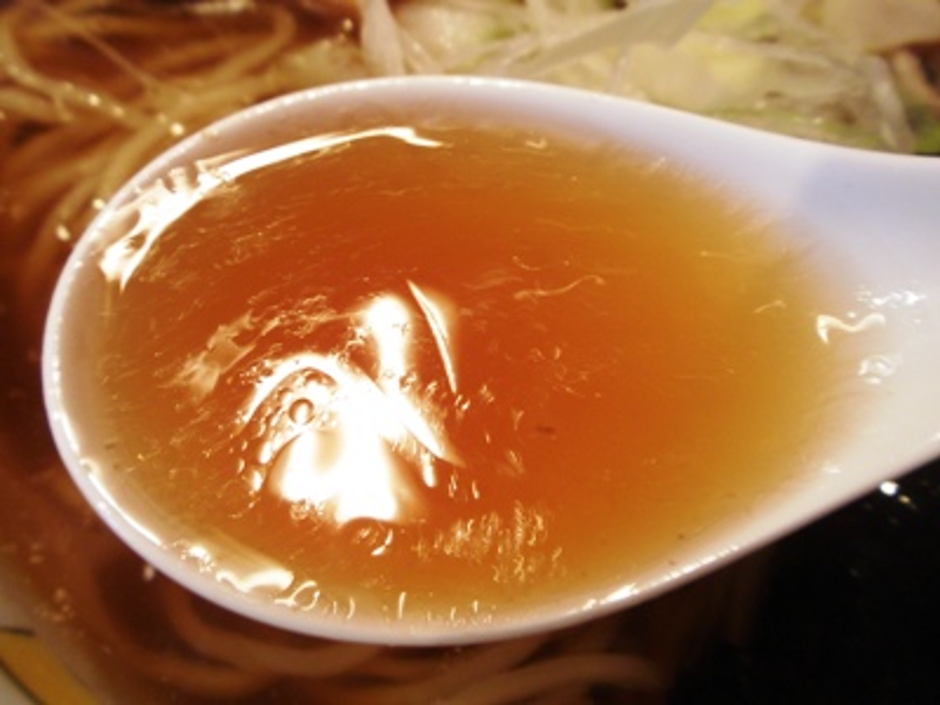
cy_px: 352
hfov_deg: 50.1
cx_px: 470
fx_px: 1005
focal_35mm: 37
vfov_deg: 38.7
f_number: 3.5
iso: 100
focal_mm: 6.6
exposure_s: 1/6
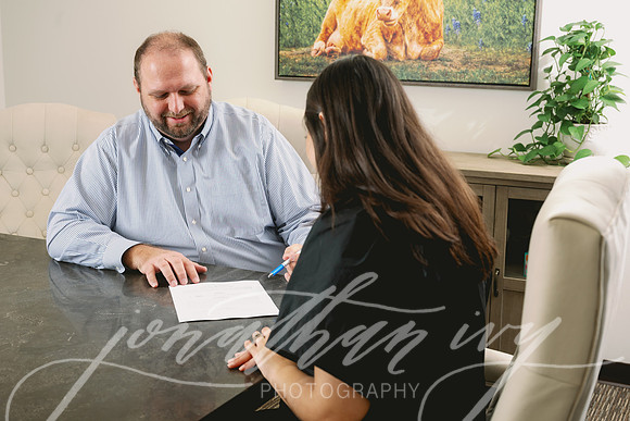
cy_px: 210
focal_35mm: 47
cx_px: 315
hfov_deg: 41.8
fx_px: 826
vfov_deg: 28.6
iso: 200
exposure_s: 1/160
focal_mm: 46
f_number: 5.6
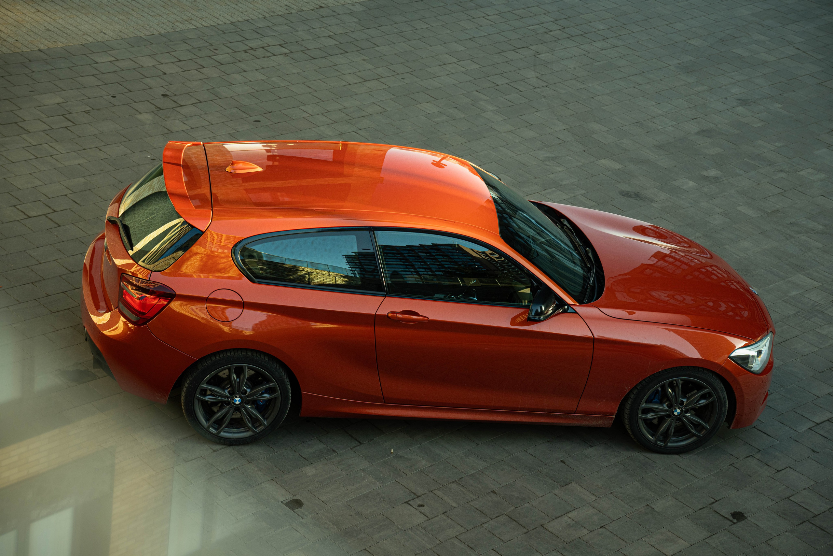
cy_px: 278
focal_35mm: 75
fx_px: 1735
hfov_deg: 27.0
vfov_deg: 18.2
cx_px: 416
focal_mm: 50
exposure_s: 1/100
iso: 400
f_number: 5
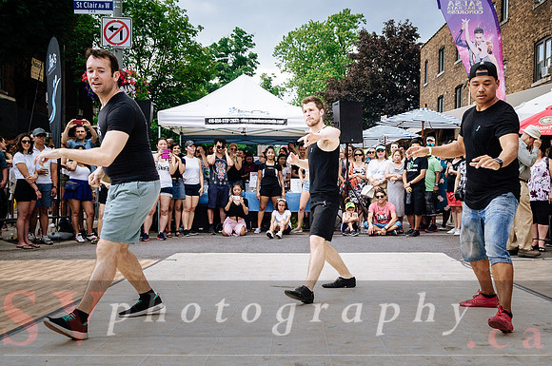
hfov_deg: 48.9
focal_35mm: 40
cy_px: 210
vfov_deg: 33.6
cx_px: 307
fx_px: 605
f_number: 4
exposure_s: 1/1600
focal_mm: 23
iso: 100
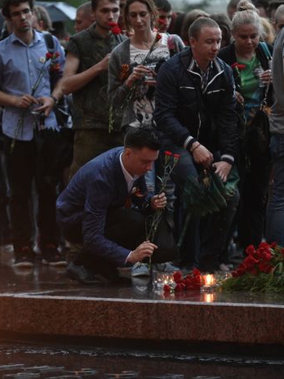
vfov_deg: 8.5
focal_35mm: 232
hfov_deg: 6.4
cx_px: 133
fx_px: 2538
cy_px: 190
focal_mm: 160
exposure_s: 1/400
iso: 3200
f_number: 2.8
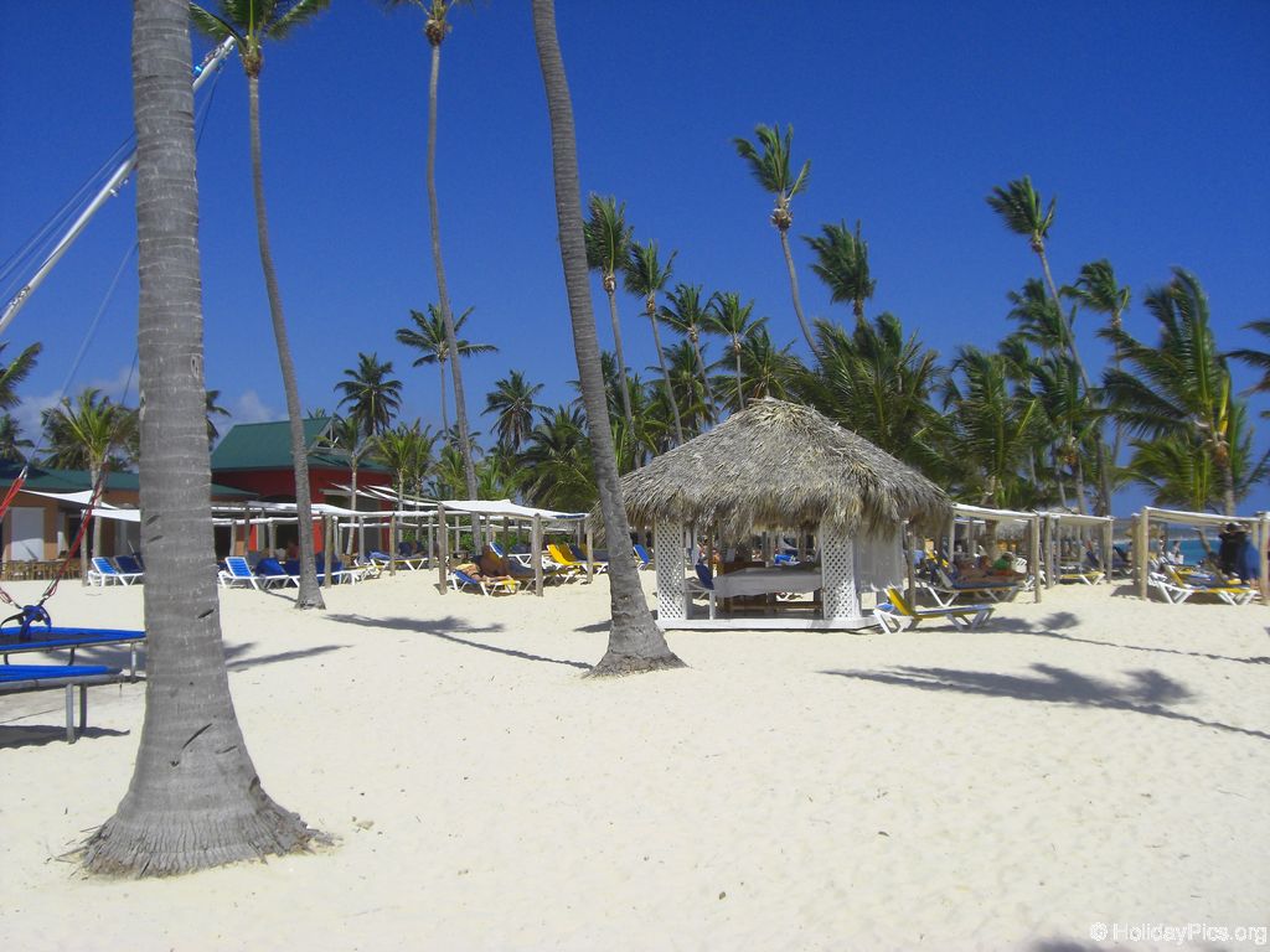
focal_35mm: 38
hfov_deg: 49.0
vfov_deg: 37.7
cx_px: 635
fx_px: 1394
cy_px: 476
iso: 64
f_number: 8
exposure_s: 1/320
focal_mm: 6.2
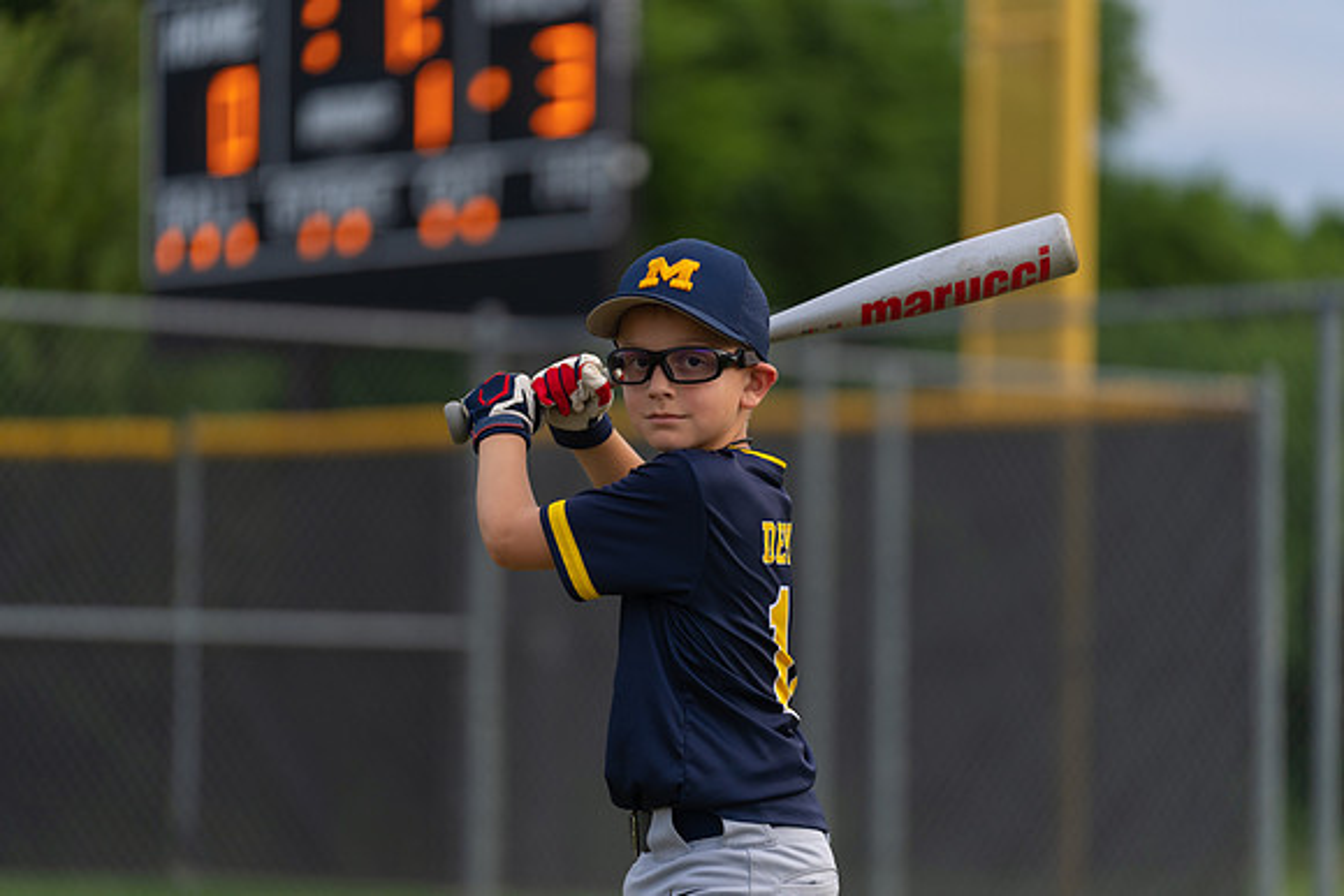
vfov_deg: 8.3
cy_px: 448
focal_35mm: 165
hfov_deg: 12.4
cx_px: 672
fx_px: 6161
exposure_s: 1/320
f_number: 2.8
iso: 250
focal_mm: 165
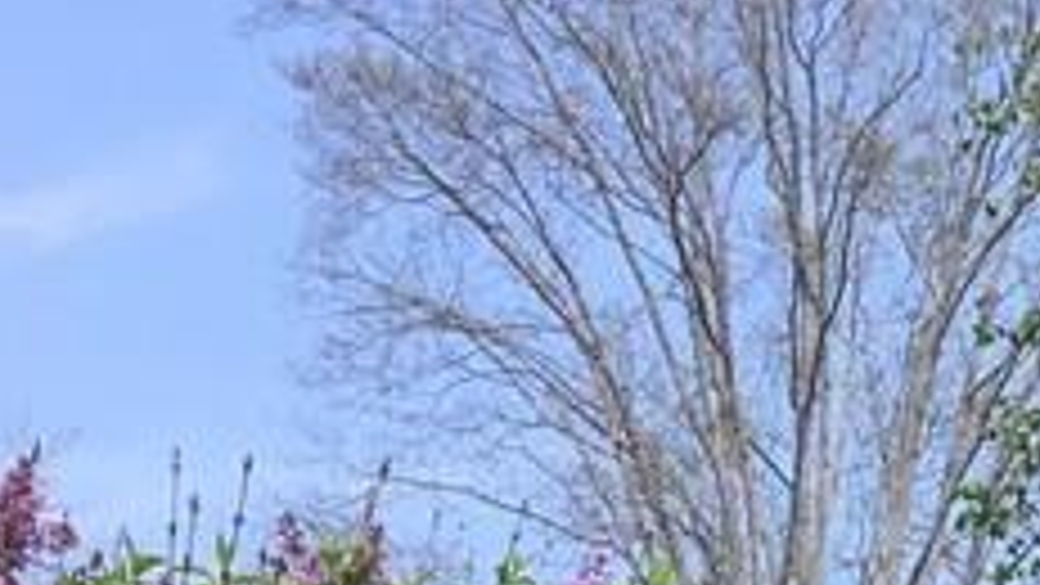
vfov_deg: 7.7
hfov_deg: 14.1
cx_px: 1688
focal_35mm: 140
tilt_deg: +5.8
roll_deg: +0.0
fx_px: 3861
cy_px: 1652
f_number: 2.2
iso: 25
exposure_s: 1/693
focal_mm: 4.15
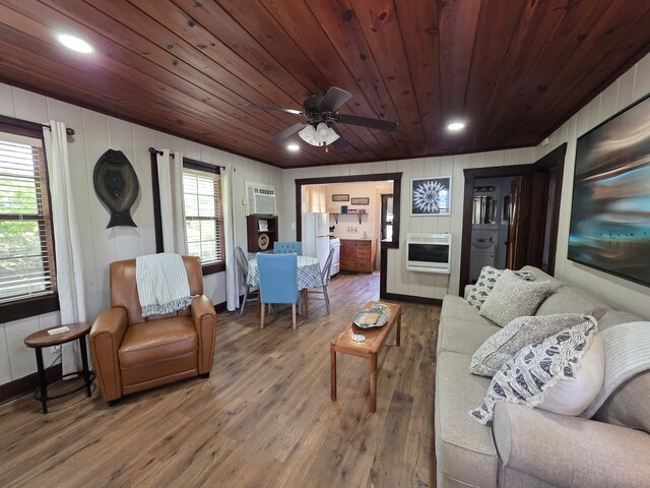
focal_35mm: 13
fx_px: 244
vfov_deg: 89.9
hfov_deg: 106.2
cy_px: 244
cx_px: 325
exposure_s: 1/60
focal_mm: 2.2
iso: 250
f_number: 1.9
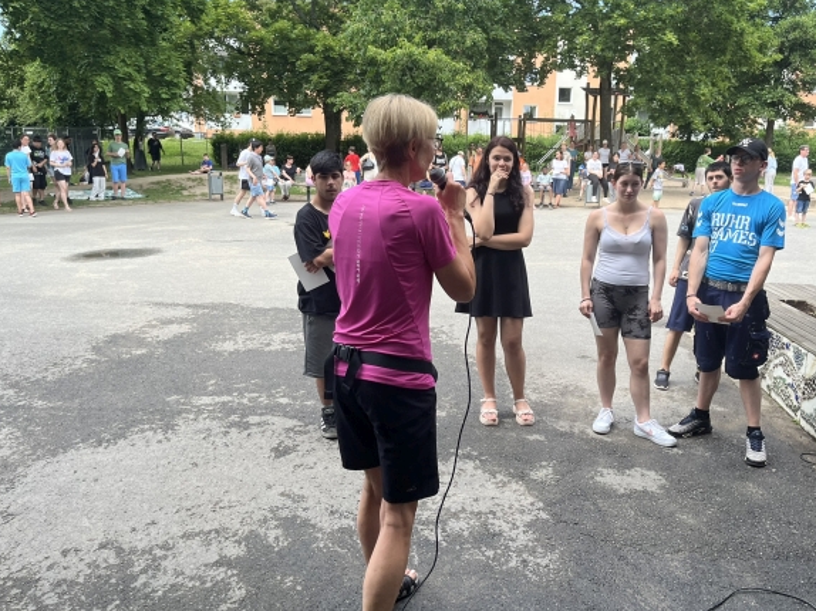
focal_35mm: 29
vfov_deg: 48.2
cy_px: 303
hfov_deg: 61.6
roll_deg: -1.6
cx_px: 445
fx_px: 683
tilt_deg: -12.0
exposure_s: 1/845
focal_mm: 5.1
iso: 50
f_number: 1.6
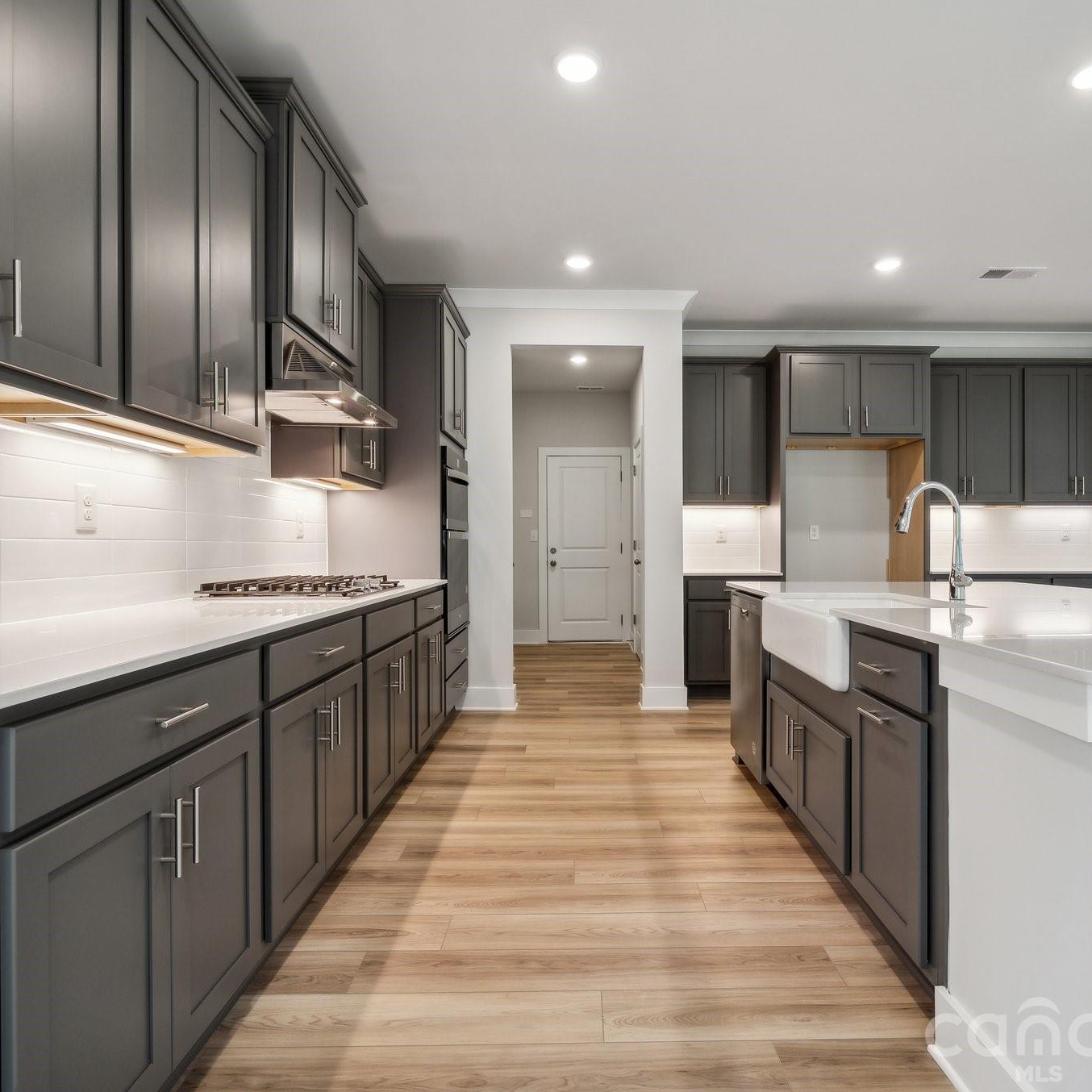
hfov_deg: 80.6
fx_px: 642
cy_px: 546
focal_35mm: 18
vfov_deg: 80.7
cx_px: 585
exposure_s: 1/20
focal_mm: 14
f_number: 7.1
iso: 160
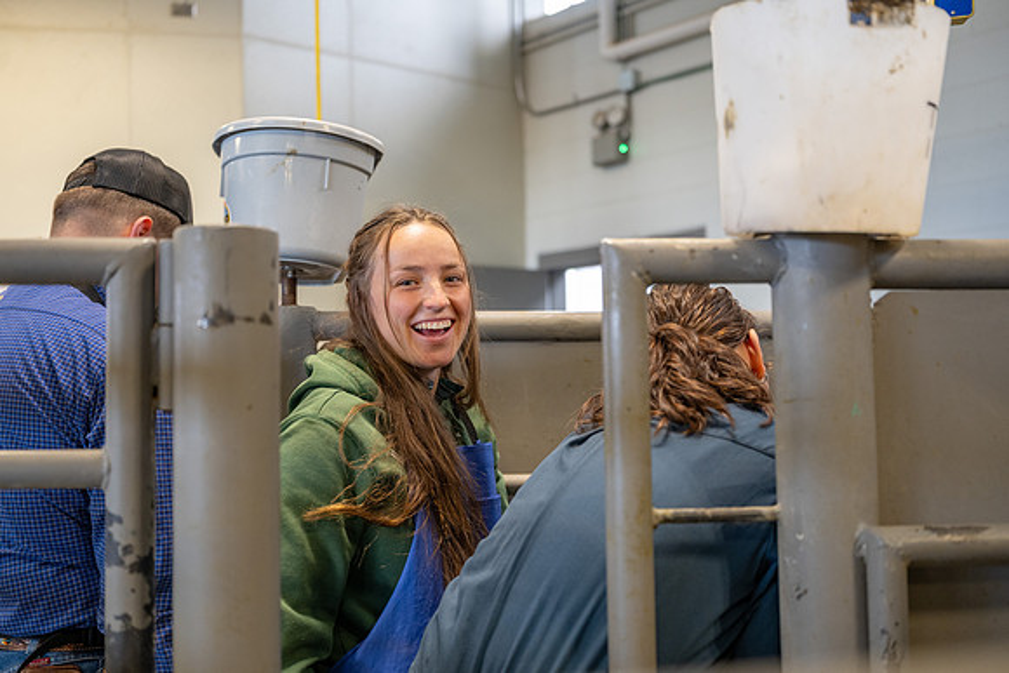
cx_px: 504
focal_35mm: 39
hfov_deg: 49.3
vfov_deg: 34.1
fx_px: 1099
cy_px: 336
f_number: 2.8
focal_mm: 38
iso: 1000
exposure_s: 1/125
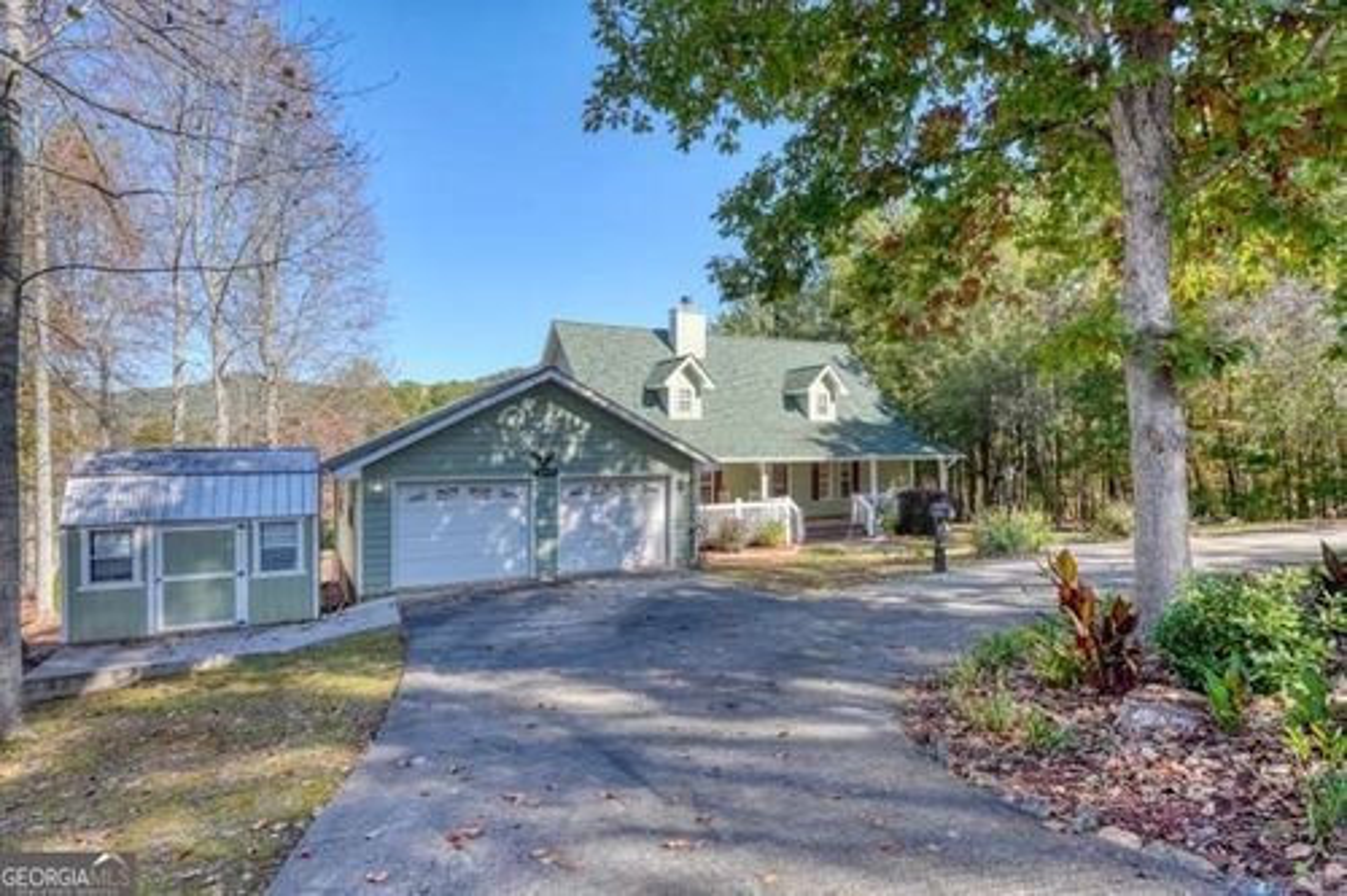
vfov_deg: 64.0
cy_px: 448
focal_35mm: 19
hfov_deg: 86.3
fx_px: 718
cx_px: 674
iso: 100
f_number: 8
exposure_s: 1/10
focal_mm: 12.8
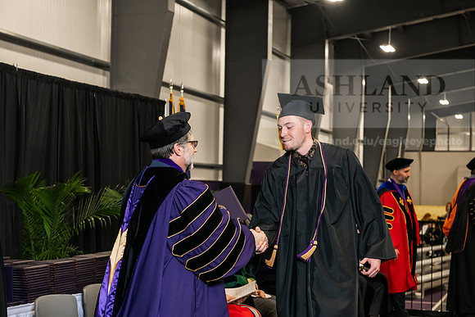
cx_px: 238
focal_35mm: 66
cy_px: 158
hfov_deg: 30.5
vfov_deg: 20.6
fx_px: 871
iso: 2500
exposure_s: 1/200
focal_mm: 66
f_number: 5
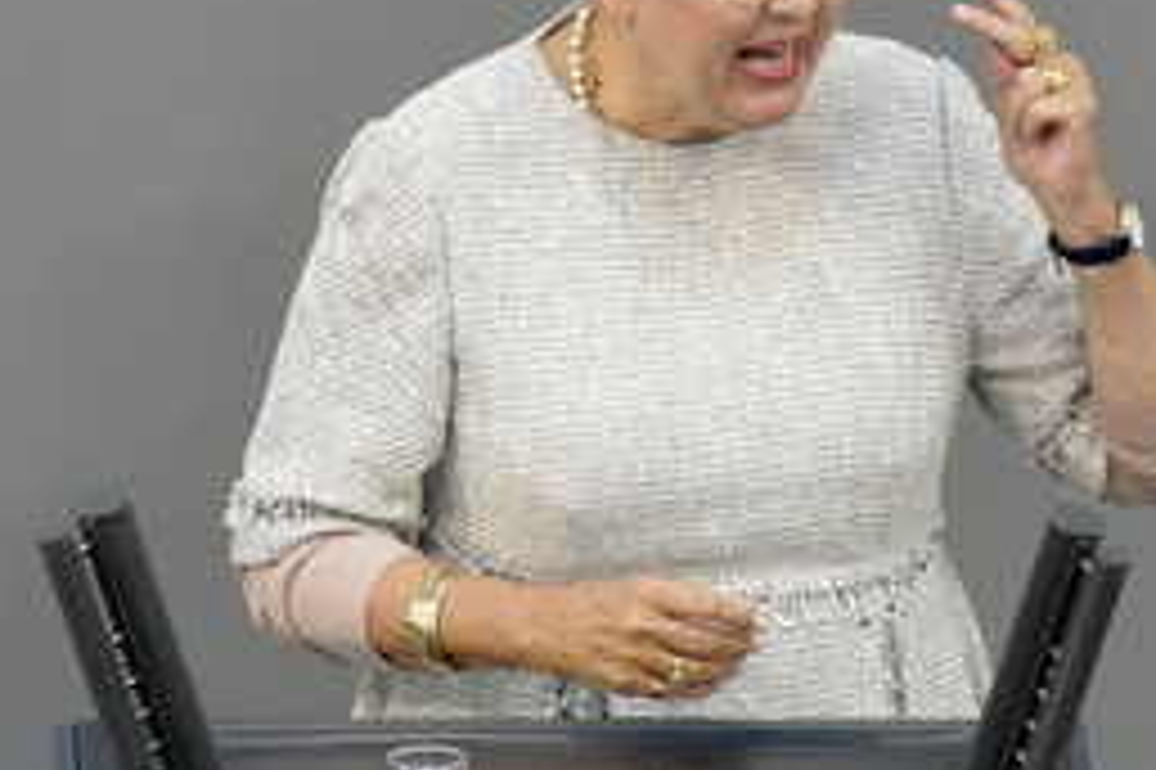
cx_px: 717
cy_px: 320
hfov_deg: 3.0
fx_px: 21981
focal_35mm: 685
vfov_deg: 2.0
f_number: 5.6
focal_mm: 390
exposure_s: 1/400
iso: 6400
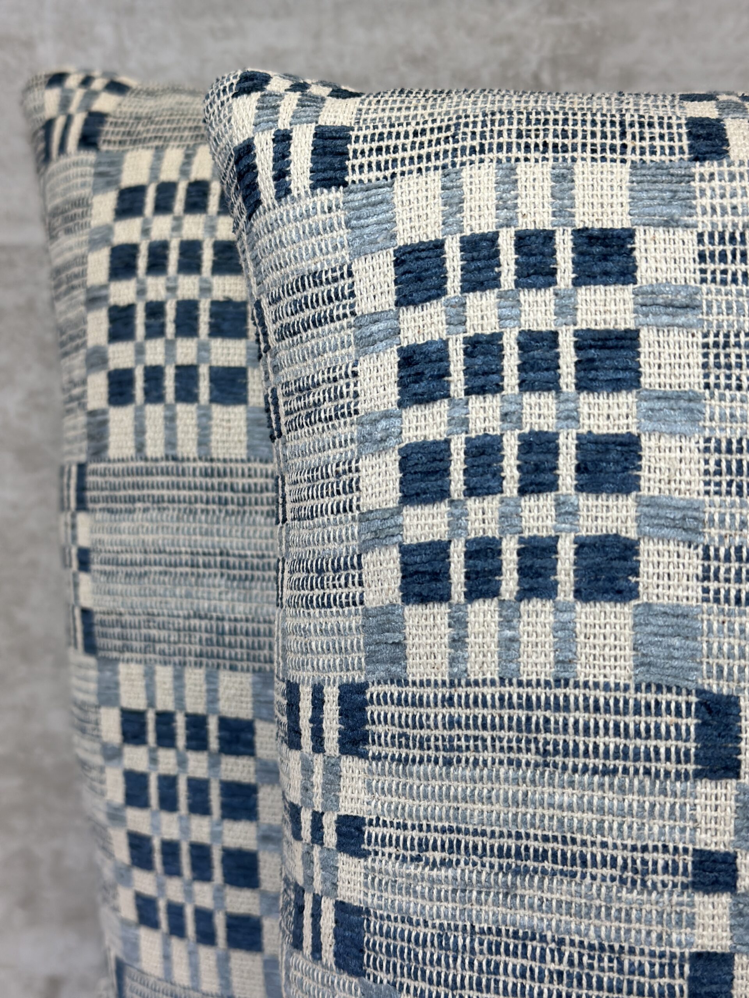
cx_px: 374
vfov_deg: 39.7
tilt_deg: -19.6
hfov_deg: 30.3
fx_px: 1385
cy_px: 499
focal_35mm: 48
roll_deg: +2.6
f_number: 1.78
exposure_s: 1/256
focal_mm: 6.86
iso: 80
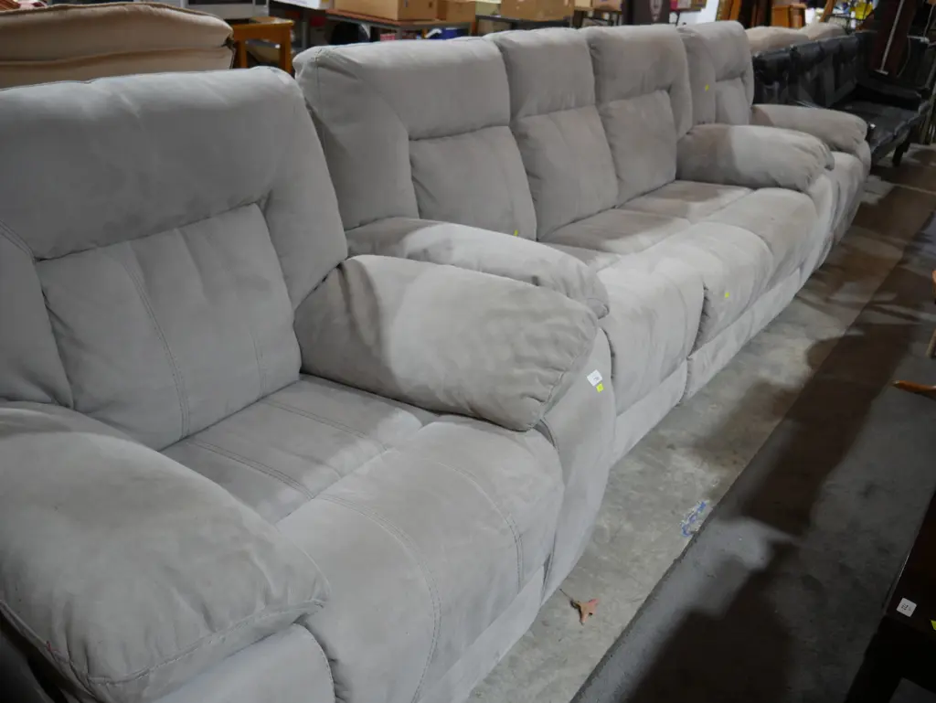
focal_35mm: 30
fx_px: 812
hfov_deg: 59.9
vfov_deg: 46.8
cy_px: 352
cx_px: 468
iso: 400
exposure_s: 1/60
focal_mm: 15
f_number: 3.6
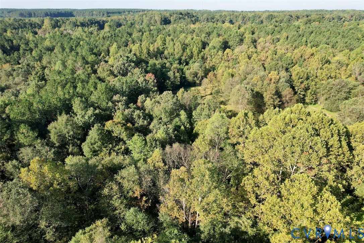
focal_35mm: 22
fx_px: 222
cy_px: 122
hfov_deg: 78.6
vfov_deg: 57.2
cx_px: 182
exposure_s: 1/725
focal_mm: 8.38
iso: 110
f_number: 2.8
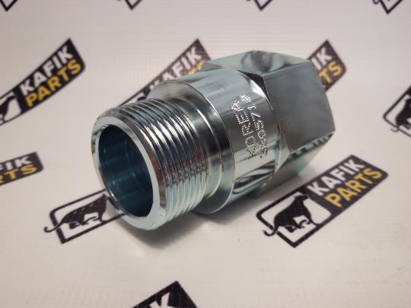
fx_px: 368
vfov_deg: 45.4
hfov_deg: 58.4
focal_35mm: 31
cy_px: 154
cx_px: 206
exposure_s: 1/33
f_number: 2.4
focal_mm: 2.93
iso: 50
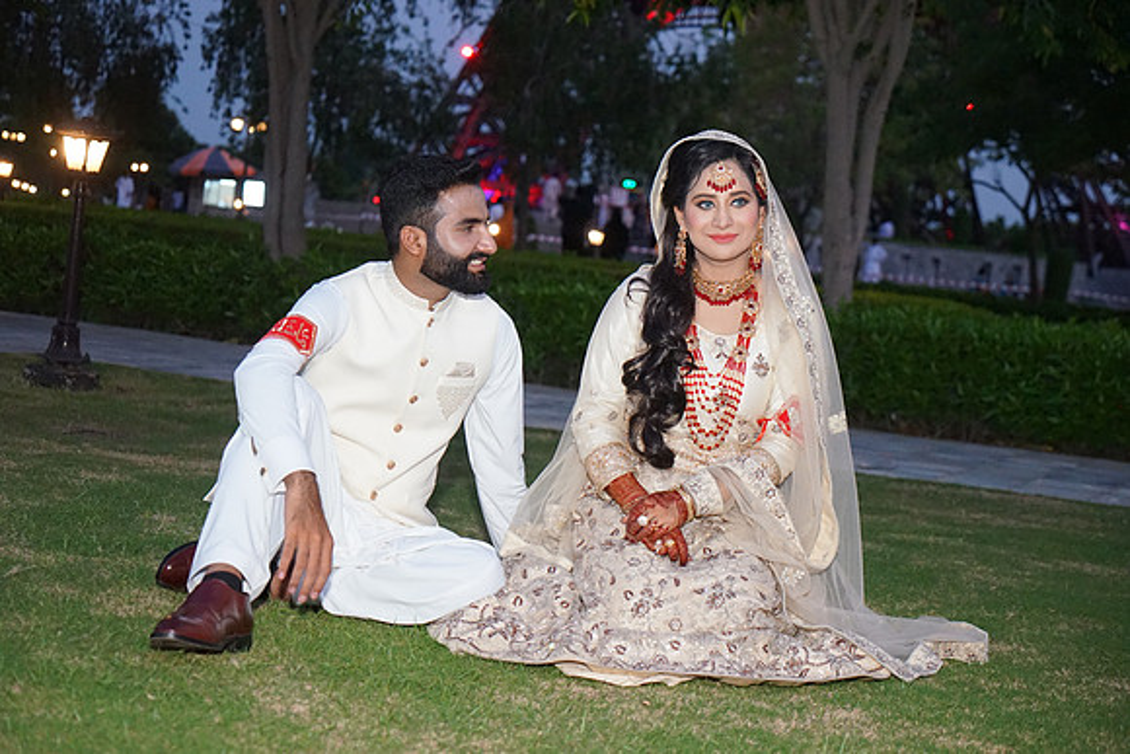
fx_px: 1884
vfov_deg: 22.6
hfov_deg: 33.4
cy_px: 377
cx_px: 565
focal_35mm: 60
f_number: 4
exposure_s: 1/200
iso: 5000
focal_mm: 60
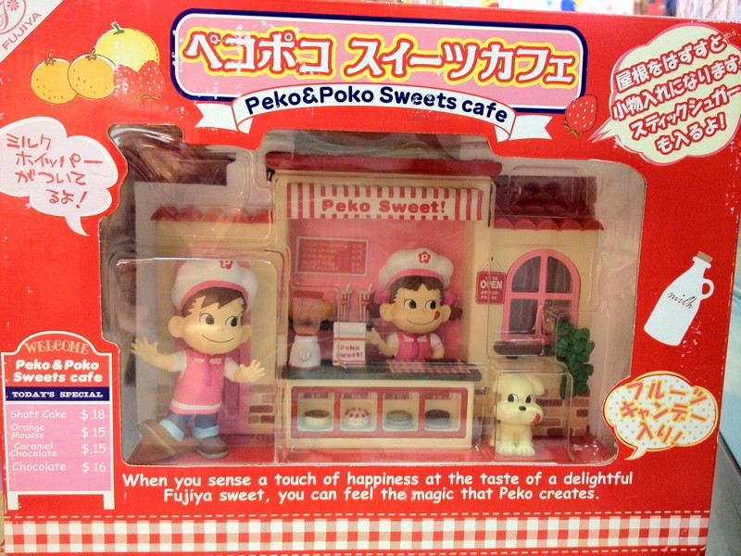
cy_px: 278
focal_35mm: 35
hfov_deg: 52.6
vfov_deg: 40.7
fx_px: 749
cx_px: 370
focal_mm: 4.28
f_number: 2.4
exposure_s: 1/20
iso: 160
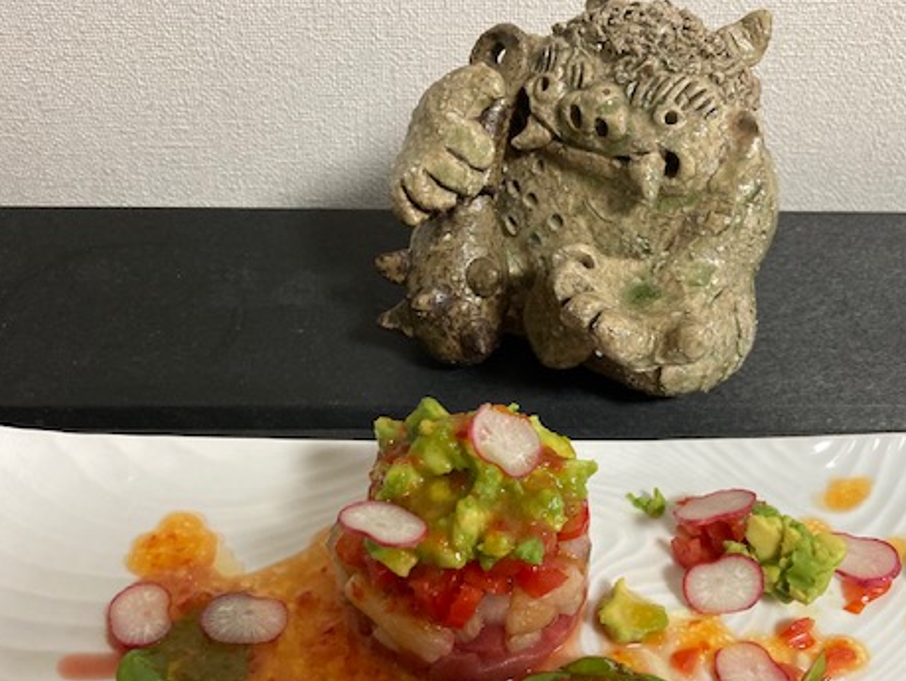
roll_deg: -2.2
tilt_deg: -43.6
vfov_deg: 36.7
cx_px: 507
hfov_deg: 47.7
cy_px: 424
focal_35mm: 39
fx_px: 1022
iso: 250
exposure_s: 1/60
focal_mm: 3.99
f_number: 1.8
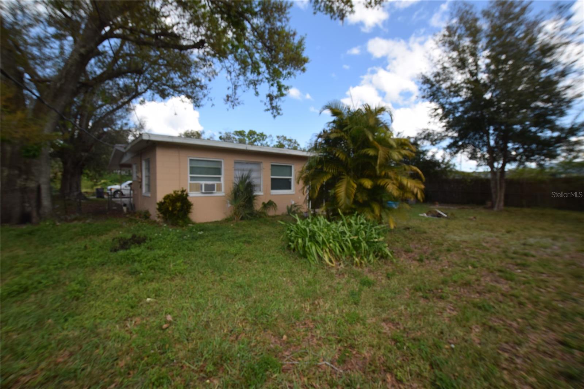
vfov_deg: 77.3
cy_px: 194
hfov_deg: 100.4
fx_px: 243
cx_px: 292
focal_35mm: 15
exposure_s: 1/200
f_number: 7.1
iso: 100
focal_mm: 10
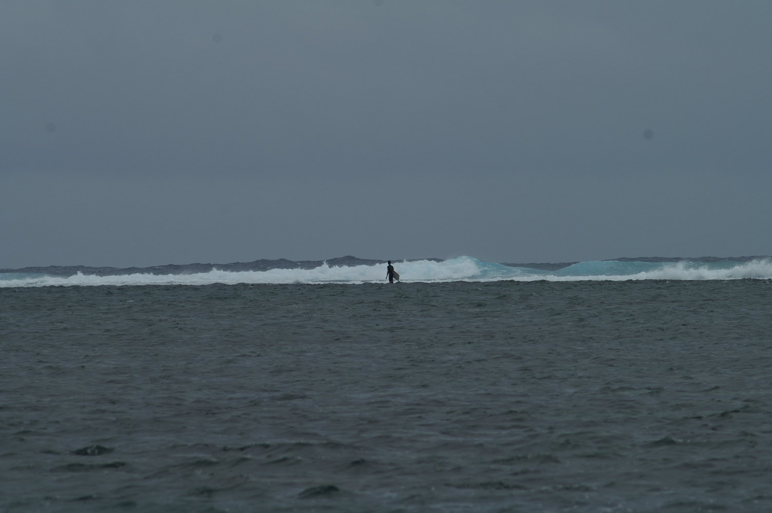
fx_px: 9641
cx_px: 386
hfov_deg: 4.6
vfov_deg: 3.0
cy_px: 256
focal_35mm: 450
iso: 100
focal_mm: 300
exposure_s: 1/300
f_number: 11
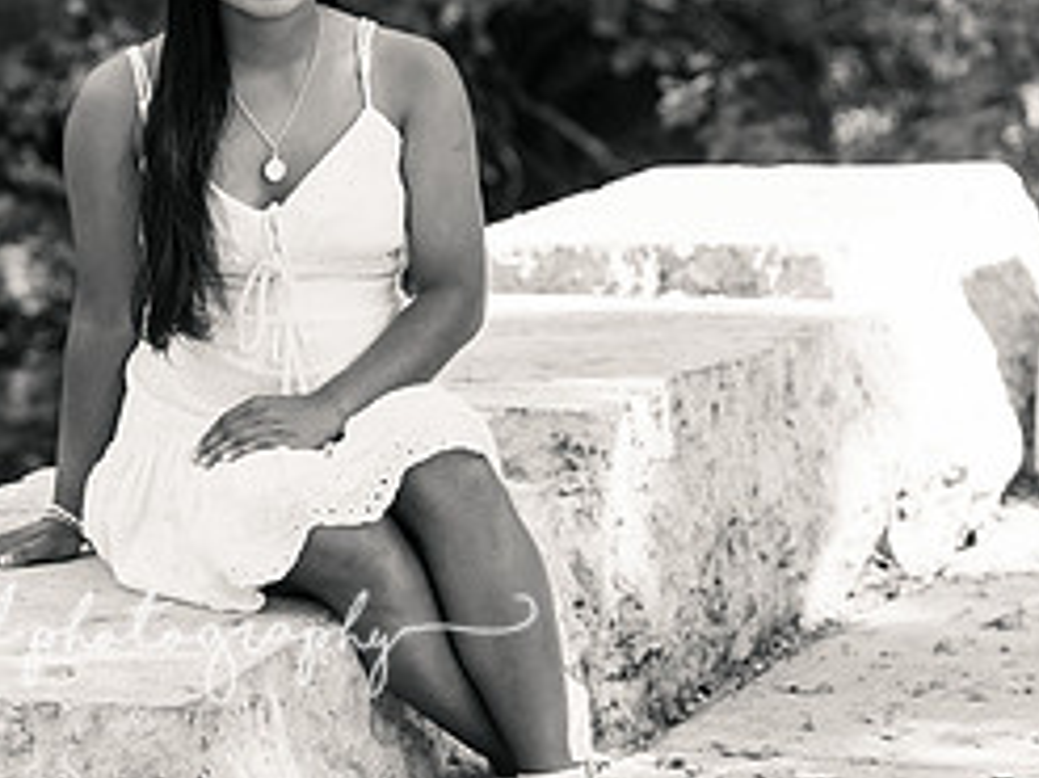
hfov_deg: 12.3
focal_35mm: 158
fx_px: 4740
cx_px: -72
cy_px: 225
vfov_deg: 9.4
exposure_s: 1/640
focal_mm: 70
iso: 400
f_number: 3.5
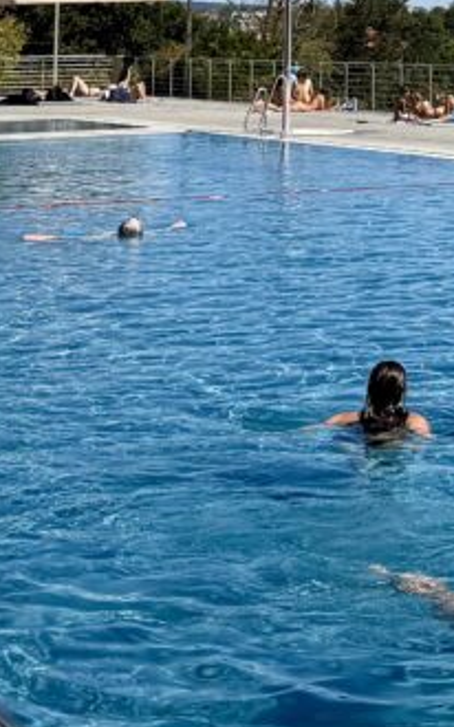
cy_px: 64
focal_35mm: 79
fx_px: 1565
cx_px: 580
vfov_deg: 25.3
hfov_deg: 15.7
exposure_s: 1/6711
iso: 80
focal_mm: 6.76
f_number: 1.78
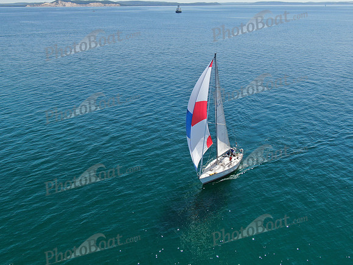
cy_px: 132
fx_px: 347
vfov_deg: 41.8
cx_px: 176
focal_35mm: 34
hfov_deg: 54.0
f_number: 3.2
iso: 100
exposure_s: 1/1000
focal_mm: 5.82
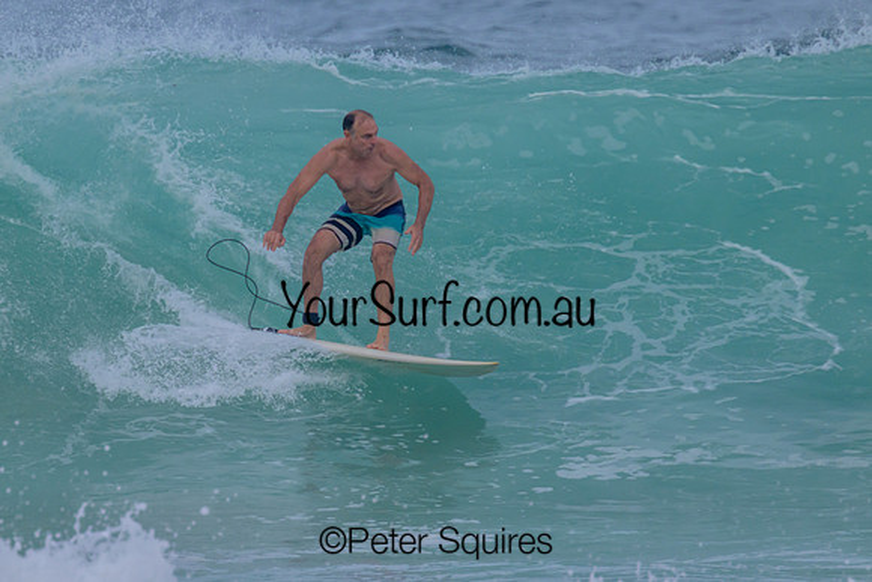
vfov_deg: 1.3
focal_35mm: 1077
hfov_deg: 1.9
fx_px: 26084
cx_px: 305
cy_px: 293
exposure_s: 1/2000
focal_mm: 800
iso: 900
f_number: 11
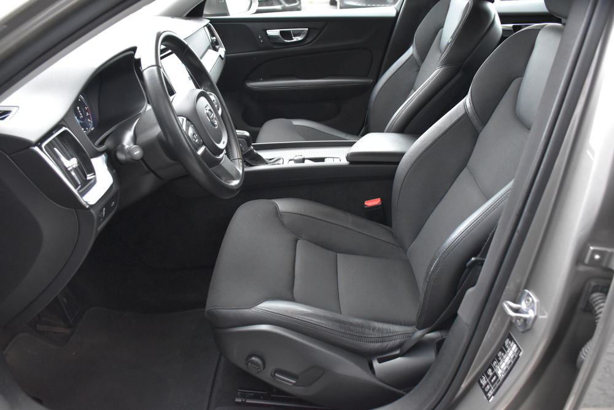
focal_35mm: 30
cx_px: 307
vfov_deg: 43.6
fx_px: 512
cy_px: 205
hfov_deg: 61.9
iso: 2800
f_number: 3.5
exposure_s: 1/60
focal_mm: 20
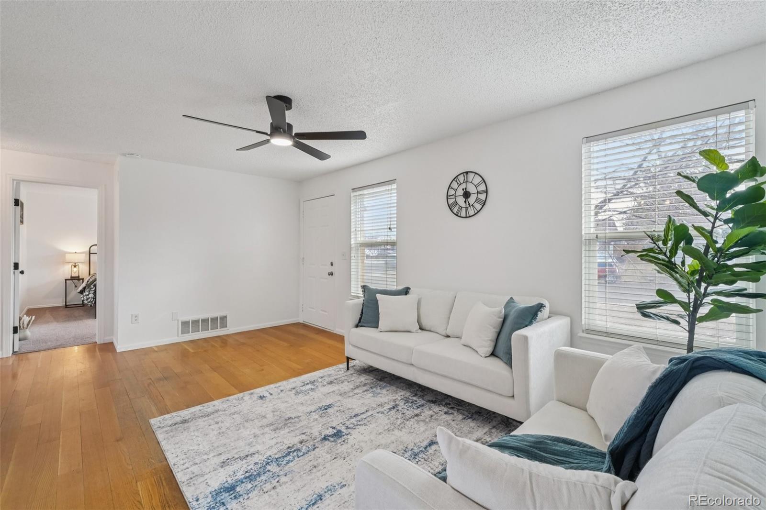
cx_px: 383
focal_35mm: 15
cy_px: 255
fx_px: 319
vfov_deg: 77.3
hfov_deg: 100.4
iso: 800
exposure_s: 1/3.33
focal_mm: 10
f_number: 8
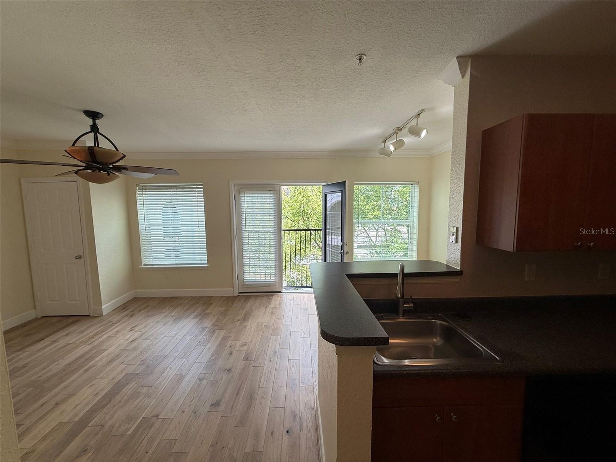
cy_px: 231
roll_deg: +0.7
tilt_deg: -4.7
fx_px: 249
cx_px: 308
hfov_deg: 102.1
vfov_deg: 85.7
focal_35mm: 14
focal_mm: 2.22
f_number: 2.2
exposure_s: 1/193
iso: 50
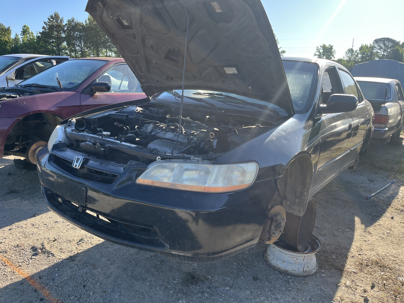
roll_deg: +0.8
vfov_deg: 53.1
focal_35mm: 26
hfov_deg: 67.3
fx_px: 303
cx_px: 202
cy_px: 152
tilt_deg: -11.7
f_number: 1.6
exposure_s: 1/761
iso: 50
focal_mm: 5.1
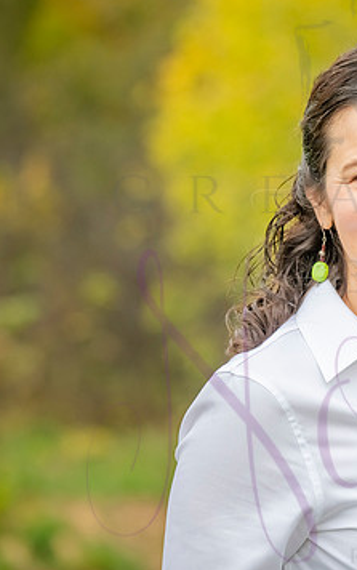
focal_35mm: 186
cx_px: 407
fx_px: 2891
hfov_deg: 7.0
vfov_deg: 11.3
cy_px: 273
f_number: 4.5
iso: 1000
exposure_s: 1/800
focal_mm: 112
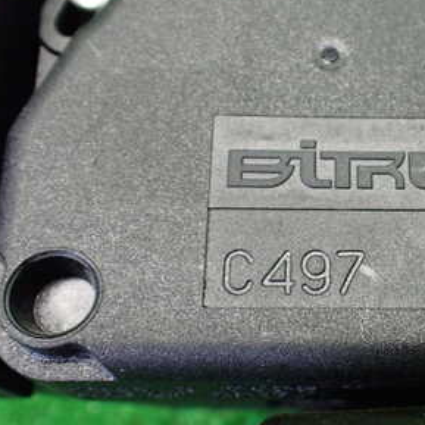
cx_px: 378
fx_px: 764
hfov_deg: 29.8
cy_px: 262
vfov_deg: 31.0
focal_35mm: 55
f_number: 2.3
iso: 800
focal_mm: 5.4
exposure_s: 1/80
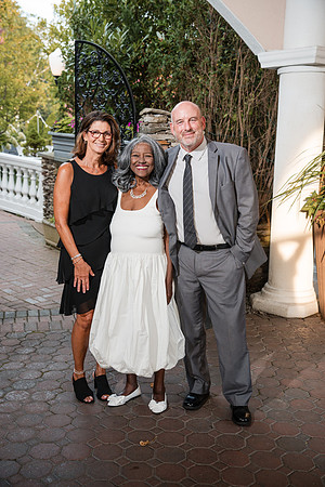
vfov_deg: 46.4
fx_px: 569
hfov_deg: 31.9
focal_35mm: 42
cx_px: 162
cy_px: 244
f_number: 4
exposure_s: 1/250
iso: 640
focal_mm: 42
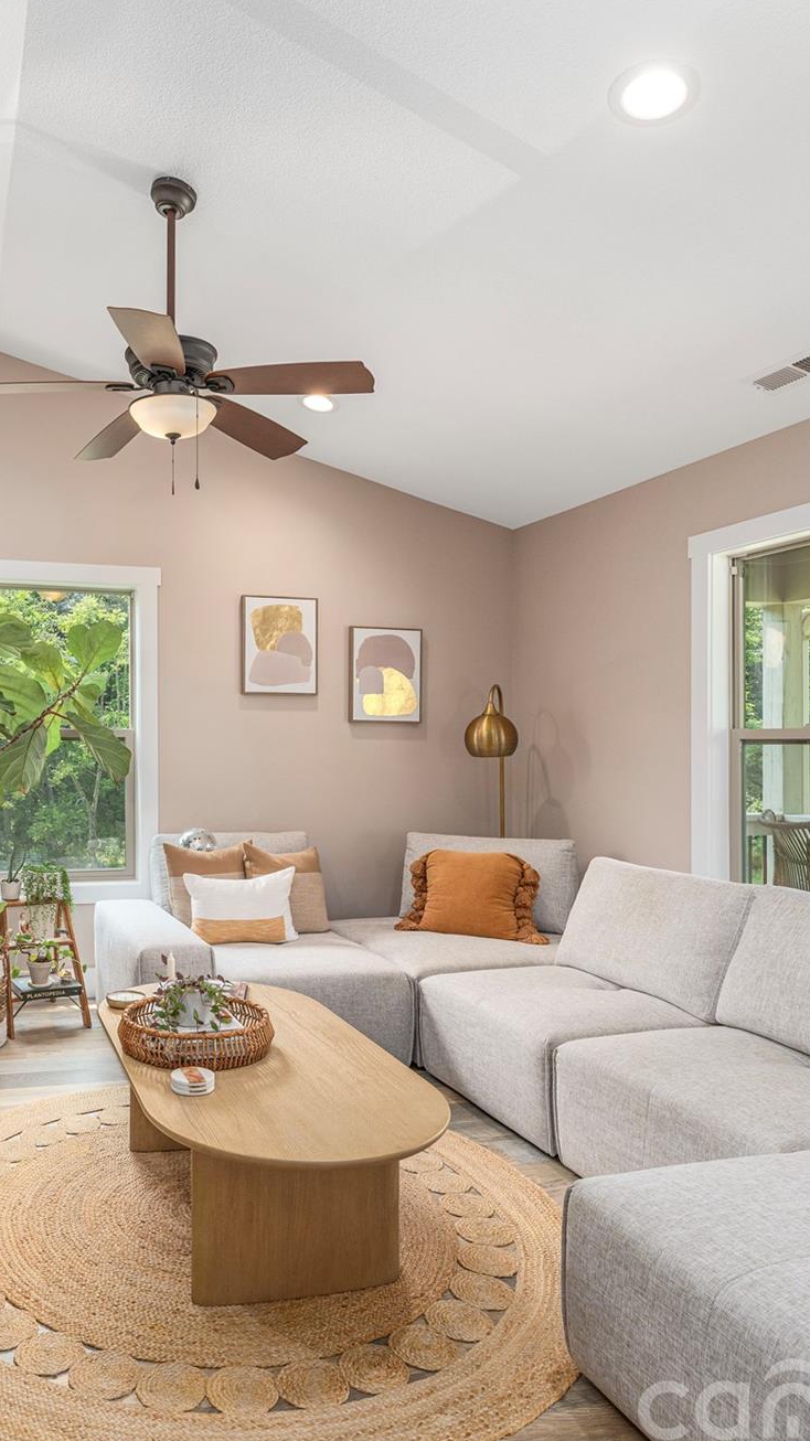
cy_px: 741
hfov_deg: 47.1
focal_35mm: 23
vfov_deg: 78.7
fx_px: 879
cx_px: 172
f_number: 7.1
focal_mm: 14
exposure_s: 1/100
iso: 320
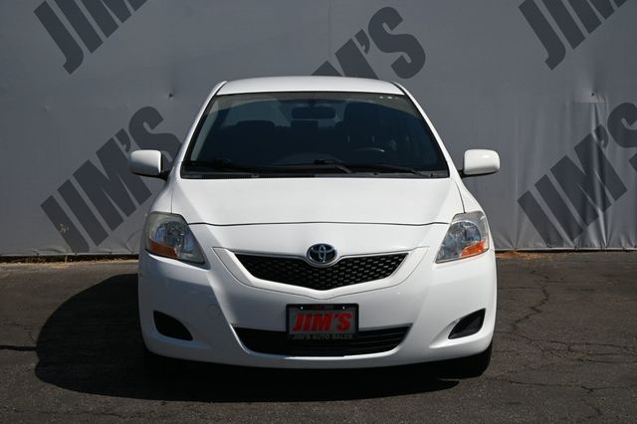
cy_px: 212
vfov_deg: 20.1
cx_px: 318
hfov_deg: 29.9
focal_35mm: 68
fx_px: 1194
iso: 100
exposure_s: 1/400
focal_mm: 45
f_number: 7.1
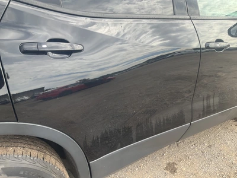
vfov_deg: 48.2
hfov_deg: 61.7
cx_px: 118
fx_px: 199
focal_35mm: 29
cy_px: 89
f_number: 1.8
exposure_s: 1/227
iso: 20
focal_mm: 3
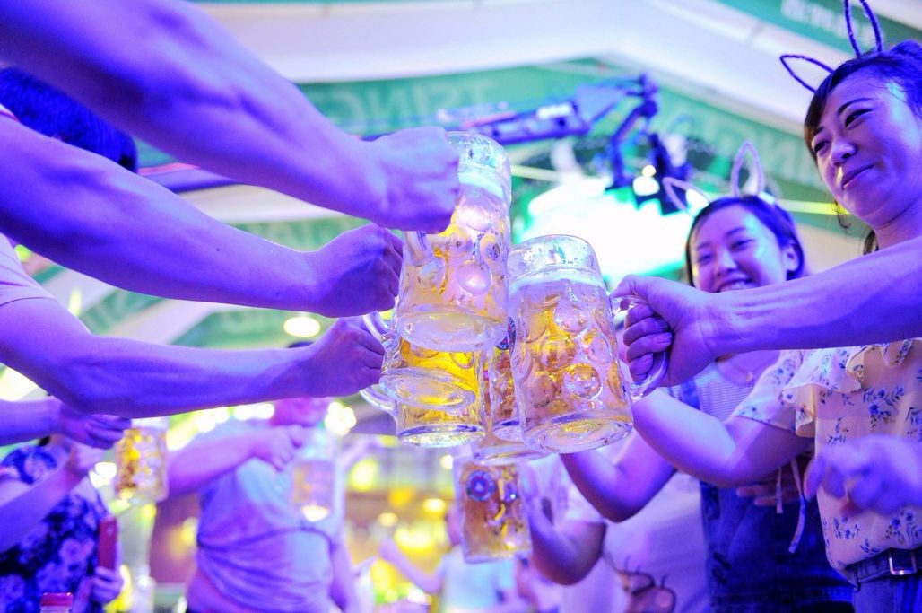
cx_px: 461
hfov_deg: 53.2
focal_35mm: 36
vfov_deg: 36.8
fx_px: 921
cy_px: 306
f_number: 3.2
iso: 8000
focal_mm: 36
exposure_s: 1/250
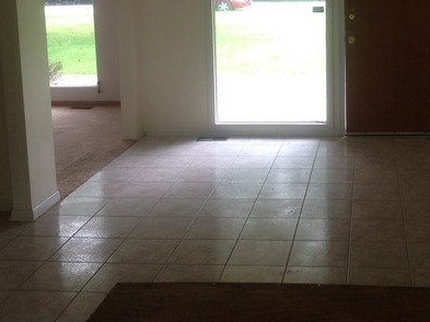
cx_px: 330
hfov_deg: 33.0
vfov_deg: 25.2
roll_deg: +0.7
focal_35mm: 57
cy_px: 61
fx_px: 707
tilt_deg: -8.9
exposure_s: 1/24
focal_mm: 4.28
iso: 50
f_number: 2.4
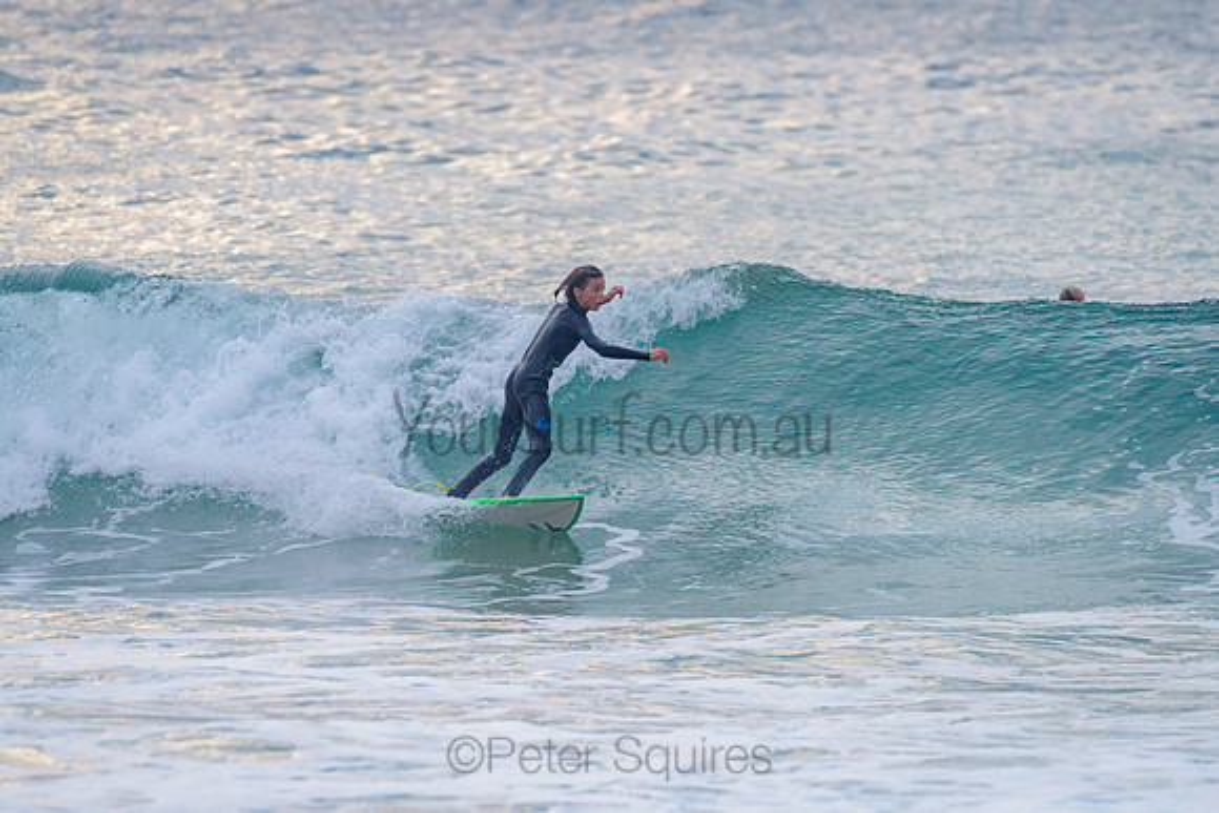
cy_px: 399
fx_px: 20766
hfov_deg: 3.4
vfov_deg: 2.2
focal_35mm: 613
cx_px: 591
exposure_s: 1/1250
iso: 560
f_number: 5.6
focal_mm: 500
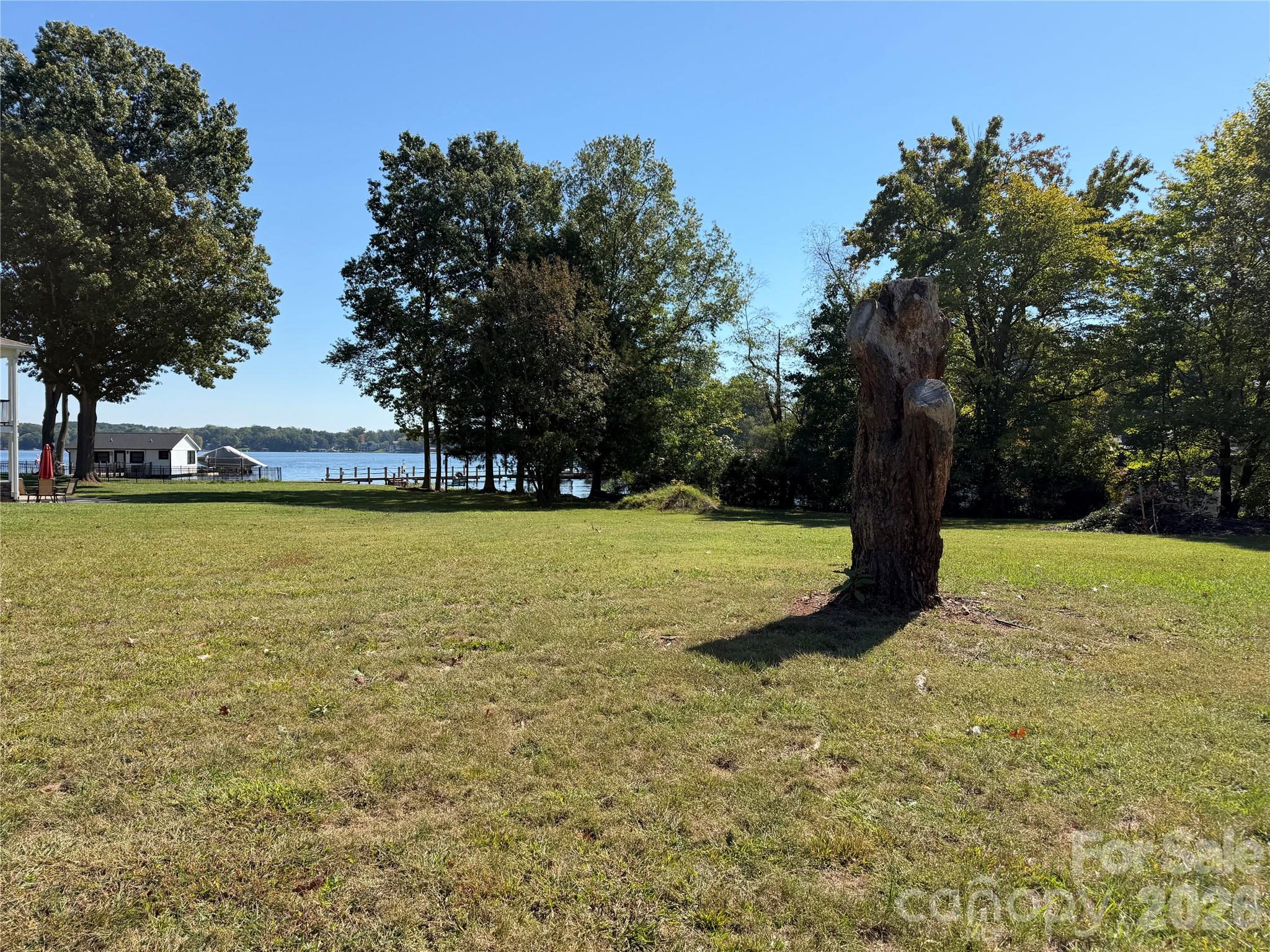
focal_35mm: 24
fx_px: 881
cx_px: 635
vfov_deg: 56.8
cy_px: 476
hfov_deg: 71.6
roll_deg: +0.4
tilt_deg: -2.0
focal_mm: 6.76
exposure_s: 1/3584
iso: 80
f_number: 1.78
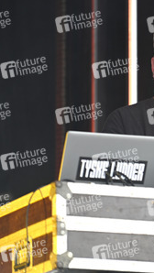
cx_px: 183
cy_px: 136
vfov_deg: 6.8
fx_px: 2297
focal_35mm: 317
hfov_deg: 3.8
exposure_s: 1/400
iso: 320
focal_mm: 200
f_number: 2.8
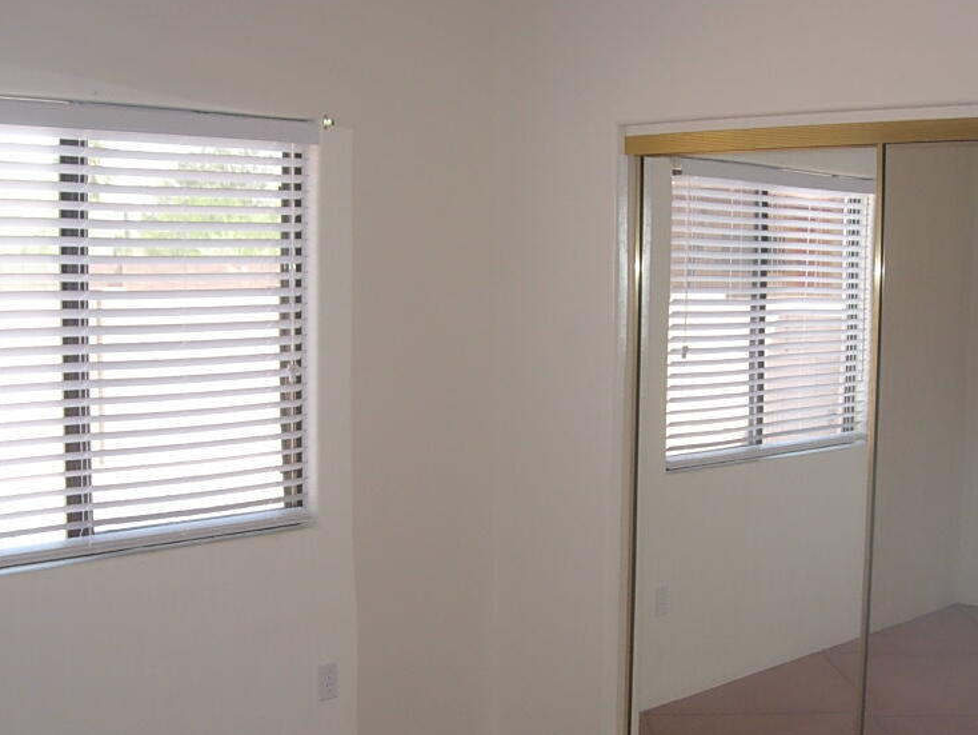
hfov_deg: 36.1
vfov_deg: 27.4
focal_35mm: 53
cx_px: 532
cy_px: 463
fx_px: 1498
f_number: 2.8
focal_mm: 7.8
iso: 79
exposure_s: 1/121
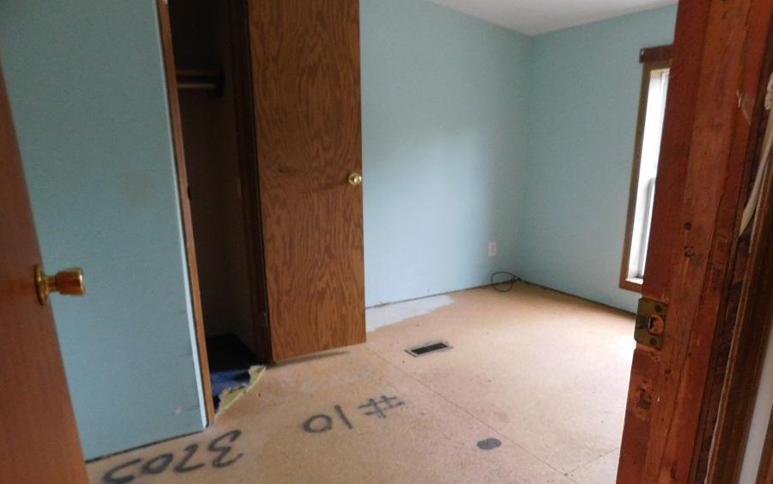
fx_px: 527
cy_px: 297
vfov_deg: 48.9
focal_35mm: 25
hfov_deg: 72.5
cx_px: 389
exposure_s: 1/15
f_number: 3
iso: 400
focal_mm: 4
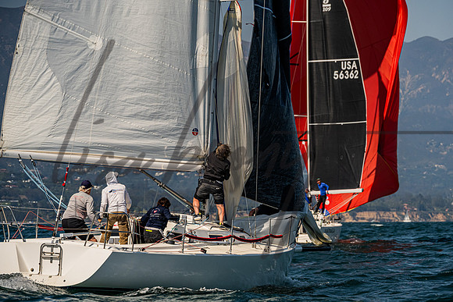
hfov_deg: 9.9
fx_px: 2624
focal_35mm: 208
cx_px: 255
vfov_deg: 6.6
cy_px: 145
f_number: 8
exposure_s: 1/3200
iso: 500
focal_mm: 185
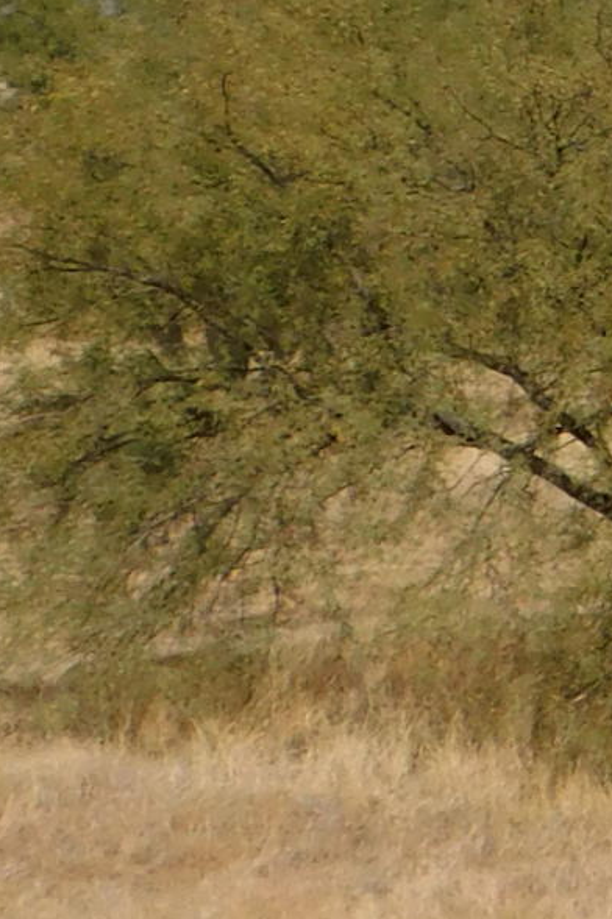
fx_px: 5412
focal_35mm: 212
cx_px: 2211
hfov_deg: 5.8
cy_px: -342
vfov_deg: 9.5
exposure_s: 1/640
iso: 125
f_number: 7.2
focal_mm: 7.1
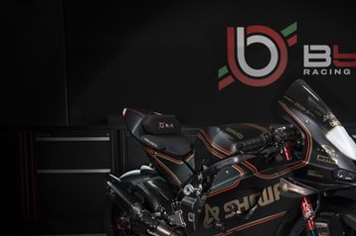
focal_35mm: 52
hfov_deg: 37.5
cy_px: 173
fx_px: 514
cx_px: 259
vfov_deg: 25.7
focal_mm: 31
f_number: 6.3
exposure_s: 1/50
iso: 640
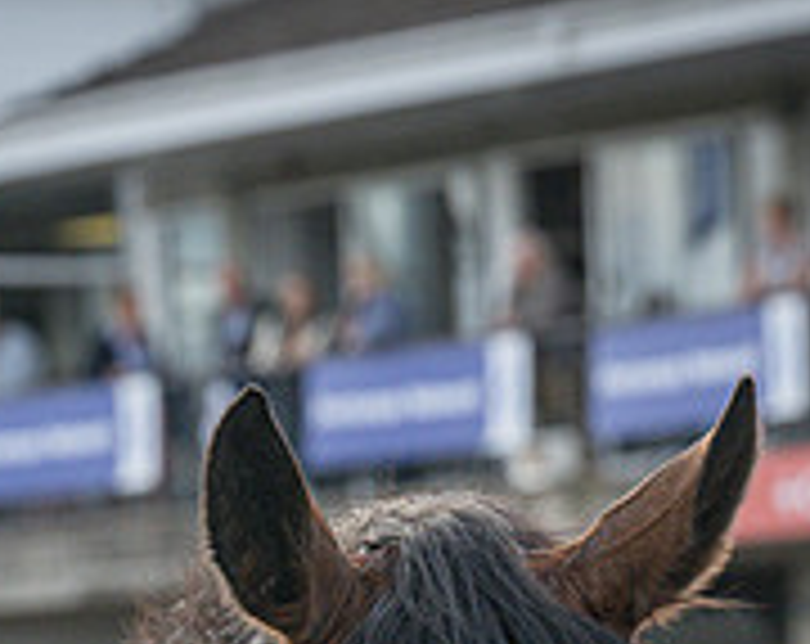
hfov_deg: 5.2
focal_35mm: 371
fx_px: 8870
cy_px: 1004
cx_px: -63
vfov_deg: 4.1
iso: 400
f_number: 4
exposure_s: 1/1250
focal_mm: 70
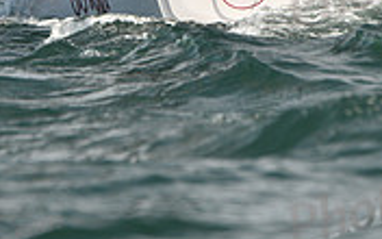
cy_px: -112
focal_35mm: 637
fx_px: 6632
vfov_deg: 2.1
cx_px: 176
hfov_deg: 3.3
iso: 250
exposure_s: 1/640
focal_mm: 190
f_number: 4.5
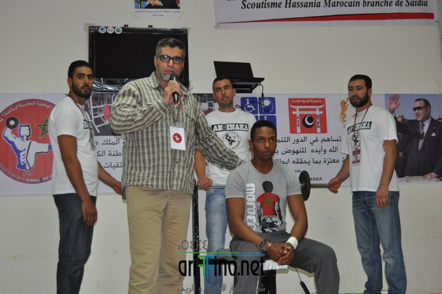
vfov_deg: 26.4
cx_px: 221
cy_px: 147
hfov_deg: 38.9
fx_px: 625
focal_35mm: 51
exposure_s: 1/60
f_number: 4.5
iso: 800
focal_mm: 34
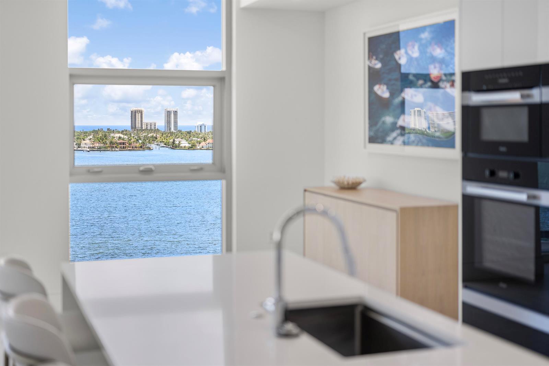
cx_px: 274
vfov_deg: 27.0
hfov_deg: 39.6
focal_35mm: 50
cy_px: 183
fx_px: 762
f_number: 2
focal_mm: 50
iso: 64
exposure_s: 1/160
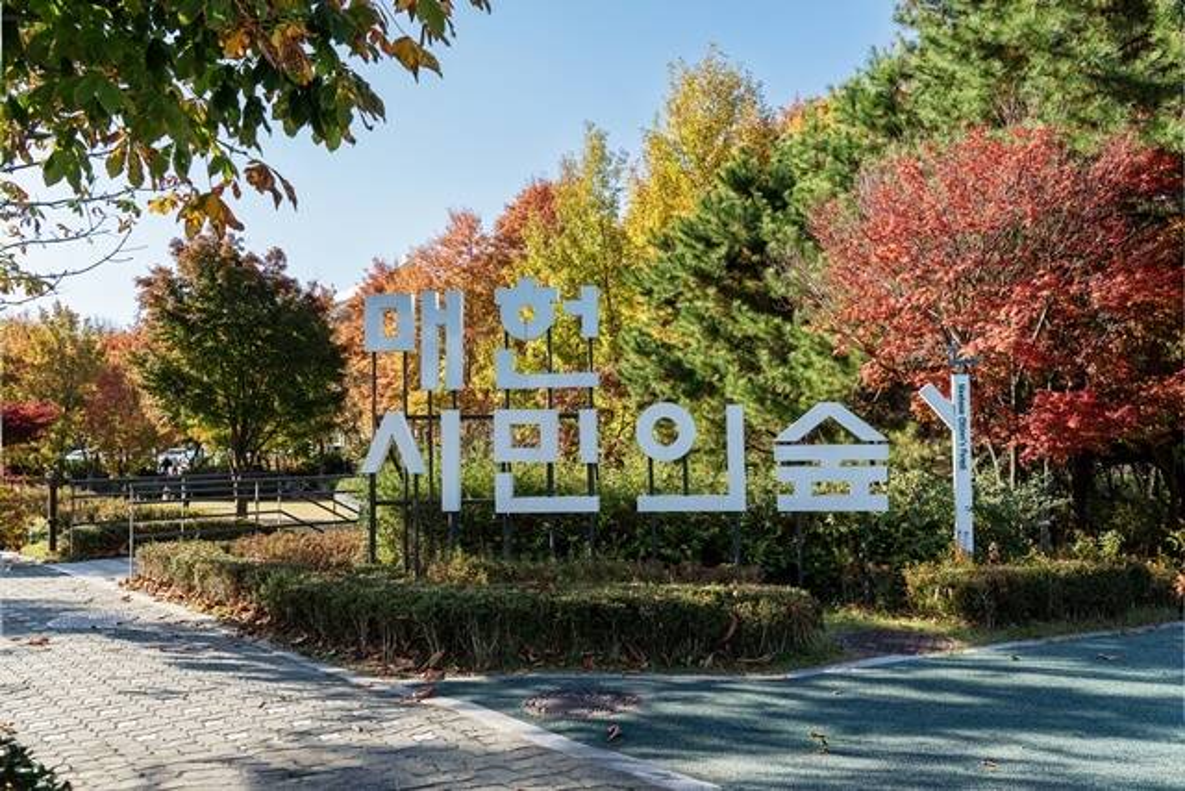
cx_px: 592
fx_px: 955
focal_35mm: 29
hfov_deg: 63.6
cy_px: 396
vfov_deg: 45.0
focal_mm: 29
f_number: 8
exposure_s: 1/100
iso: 100
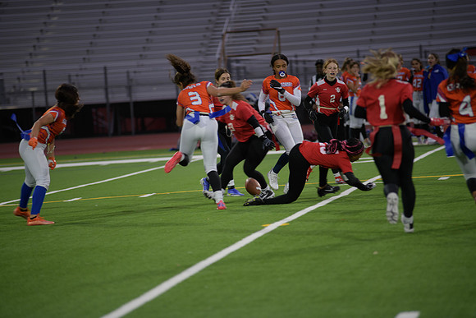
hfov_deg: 10.8
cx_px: 238
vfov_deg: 7.2
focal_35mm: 190
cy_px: 159
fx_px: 2513
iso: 450
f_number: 2.8
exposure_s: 1/200
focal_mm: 190
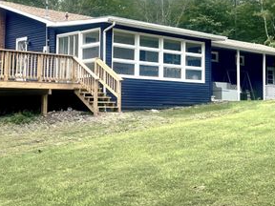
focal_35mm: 59
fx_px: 469
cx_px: 123
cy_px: 62
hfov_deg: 32.7
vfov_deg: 24.6
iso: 32
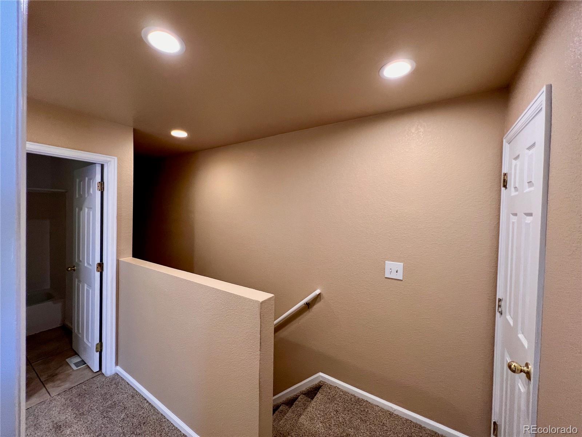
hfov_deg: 106.2
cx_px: 291
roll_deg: -1.7
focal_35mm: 13
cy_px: 218
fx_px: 219
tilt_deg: -0.9
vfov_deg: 89.9
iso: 160
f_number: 1.8
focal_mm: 1.57
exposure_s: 1/60
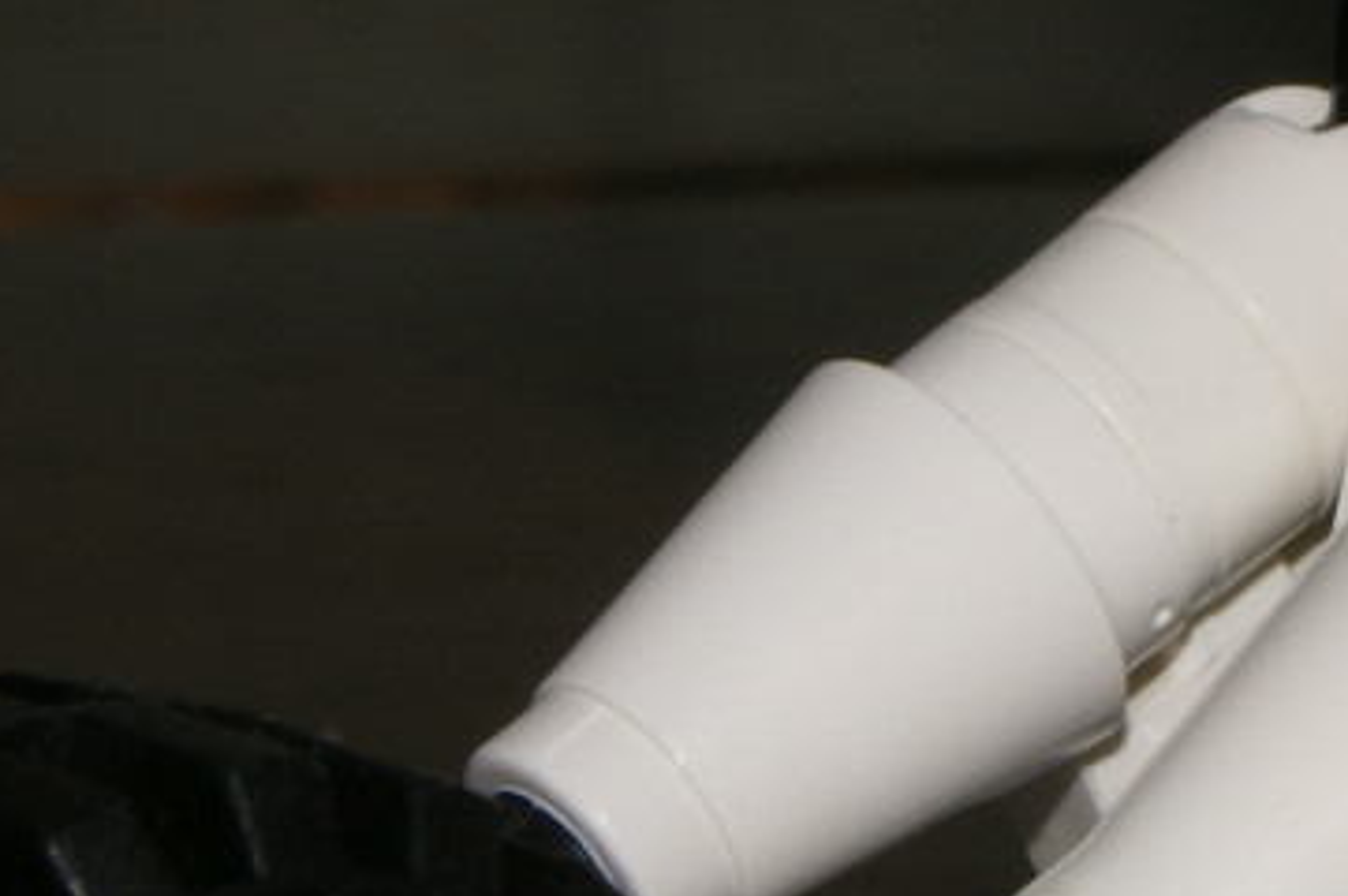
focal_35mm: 559
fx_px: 20912
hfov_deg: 3.7
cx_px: 1807
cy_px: 646
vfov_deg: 2.5
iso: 100
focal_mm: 70
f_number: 22
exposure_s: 1/125
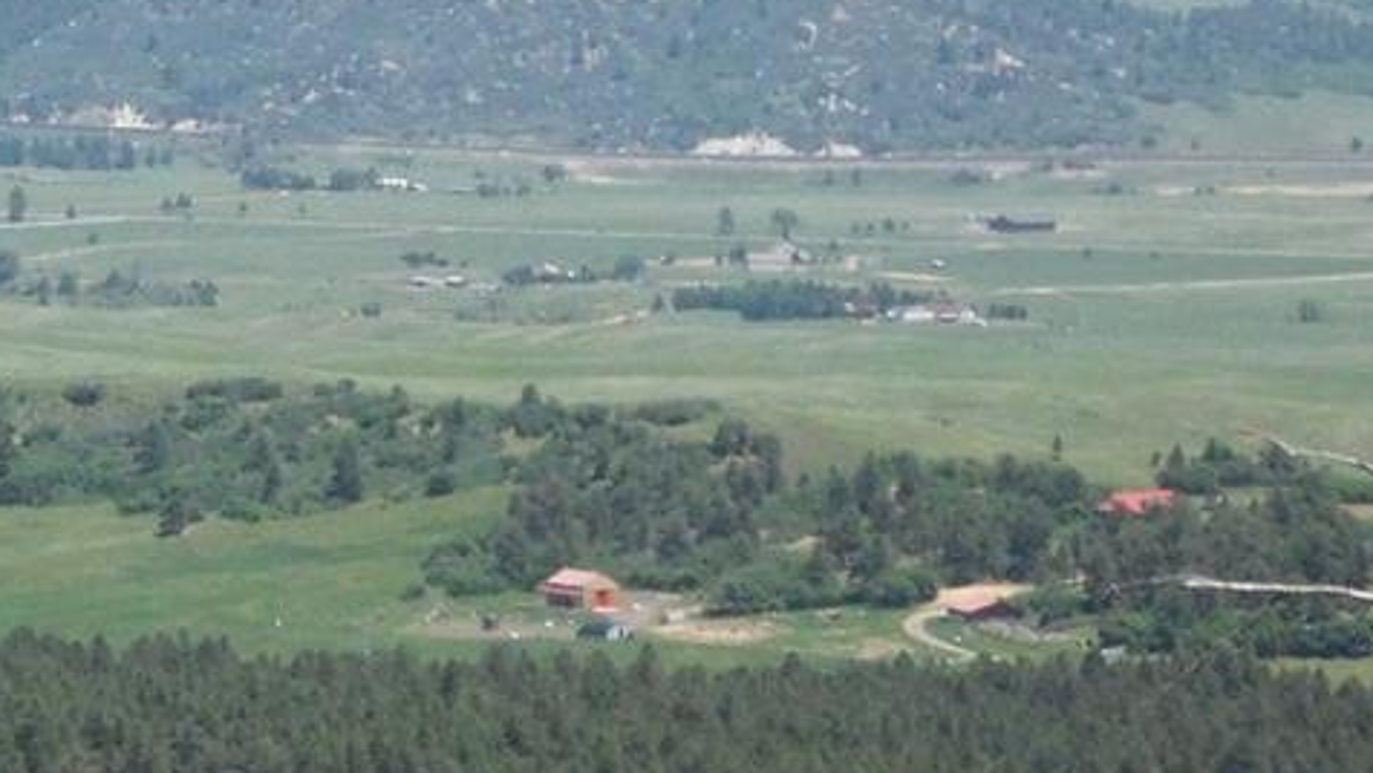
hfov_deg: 6.9
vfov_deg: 3.9
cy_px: 25
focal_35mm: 314
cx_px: 153
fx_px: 11434
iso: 800
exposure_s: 1/800
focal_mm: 23.7
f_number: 10
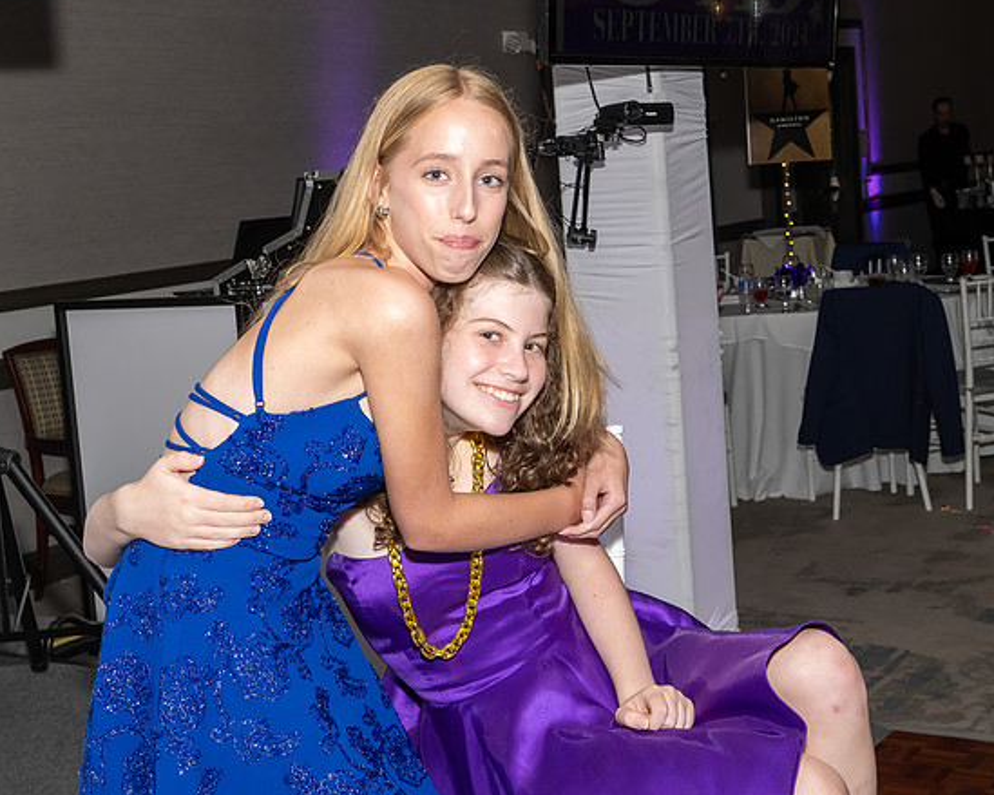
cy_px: 312
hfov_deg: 32.4
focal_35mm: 58
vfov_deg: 26.2
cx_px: 401
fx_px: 1706
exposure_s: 1/250
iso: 1000
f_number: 7.1
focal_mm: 28
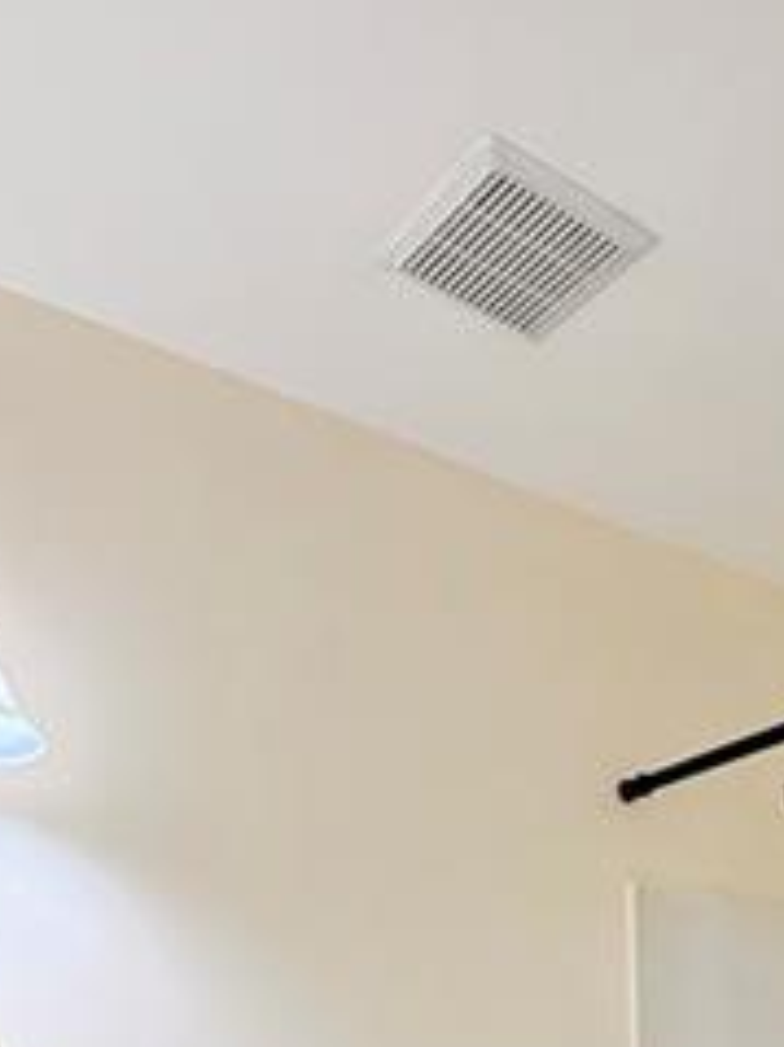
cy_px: 1244
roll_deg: +0.8
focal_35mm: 45
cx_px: 491
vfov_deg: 34.2
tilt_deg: -0.4
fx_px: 1360
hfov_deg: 32.0
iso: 125
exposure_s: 1/120
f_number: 2.2
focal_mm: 2.22
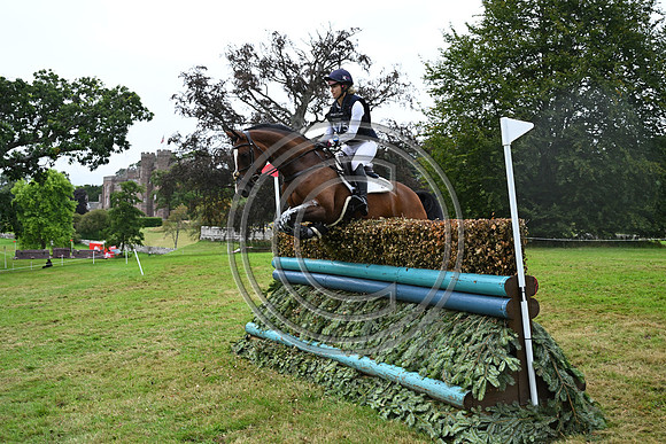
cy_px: 222
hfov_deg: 45.4
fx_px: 796
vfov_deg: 31.2
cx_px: 333
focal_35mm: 43
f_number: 4
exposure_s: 1/1250
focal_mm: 43
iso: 800
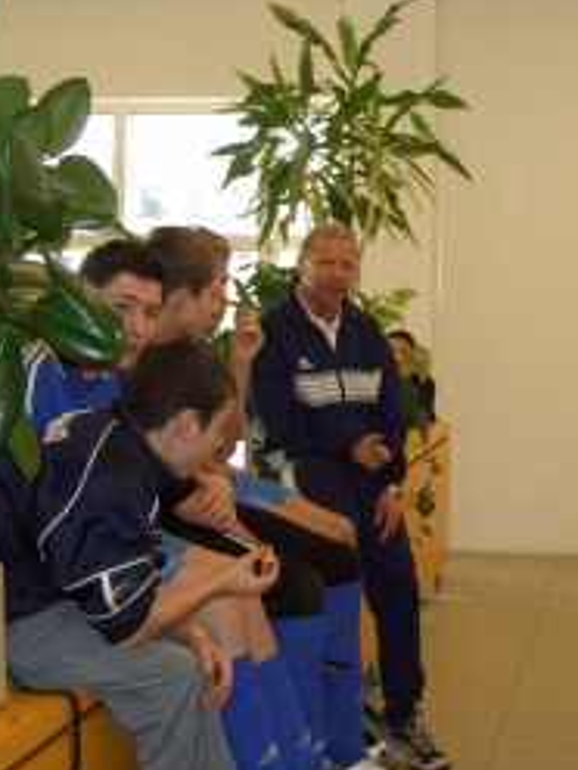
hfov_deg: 22.4
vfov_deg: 30.7
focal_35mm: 63
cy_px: 382
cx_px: 584
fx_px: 1403
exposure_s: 1/60
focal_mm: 8
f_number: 2.8
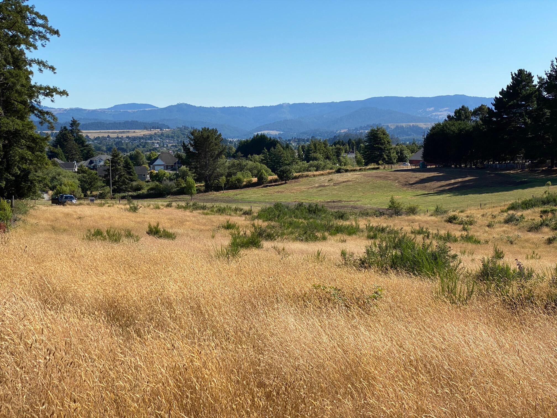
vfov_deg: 28.0
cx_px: 278
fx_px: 837
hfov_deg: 36.8
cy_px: 209
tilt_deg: -5.3
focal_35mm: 52
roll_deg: +0.9
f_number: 2
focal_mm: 6
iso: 20
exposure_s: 1/1916
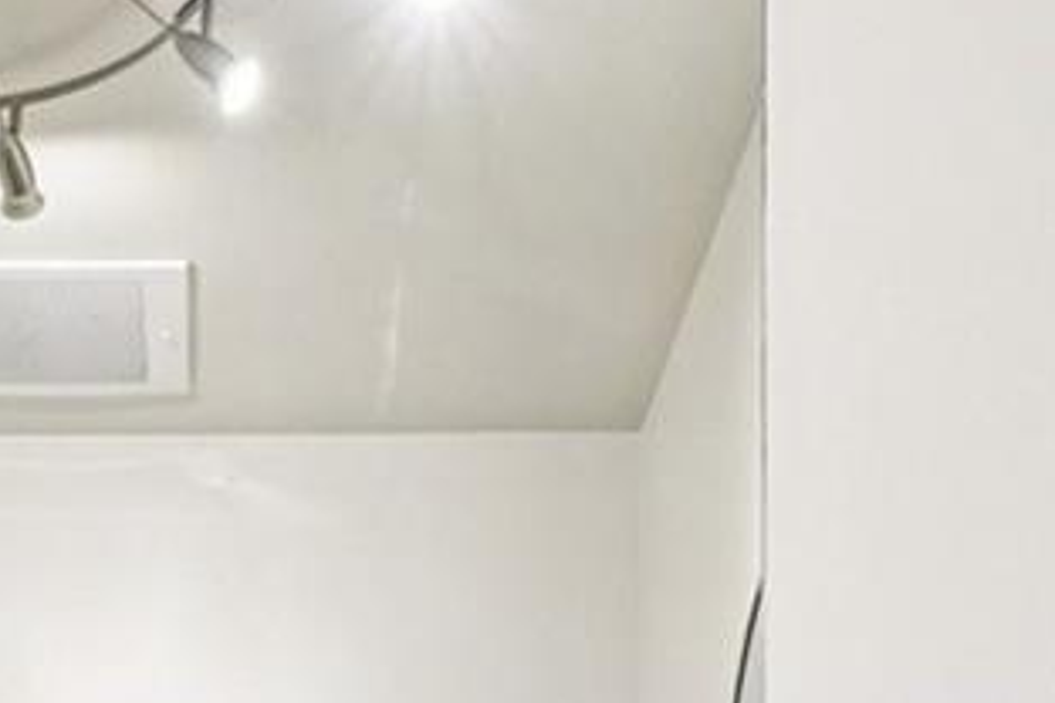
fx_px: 2256
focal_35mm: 77
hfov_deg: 26.0
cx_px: 260
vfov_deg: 13.7
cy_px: 1602
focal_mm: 10
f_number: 8
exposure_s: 1/13
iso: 400
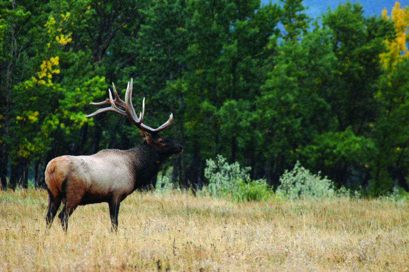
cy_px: 136
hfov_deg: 4.6
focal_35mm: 450
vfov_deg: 3.1
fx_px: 5108
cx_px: 204
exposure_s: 1/80
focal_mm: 300
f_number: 5.6
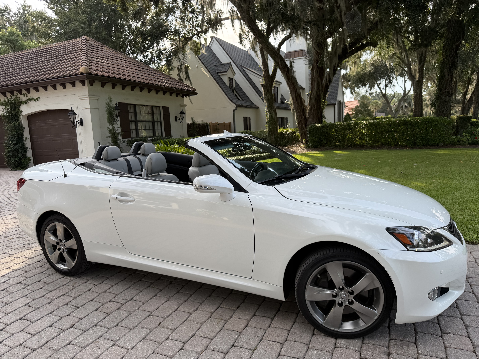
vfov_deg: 56.8
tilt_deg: -6.8
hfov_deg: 71.6
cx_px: 240
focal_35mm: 24
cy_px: 180
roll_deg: +2.5
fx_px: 332
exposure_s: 1/1174
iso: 80
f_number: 1.78
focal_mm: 6.76
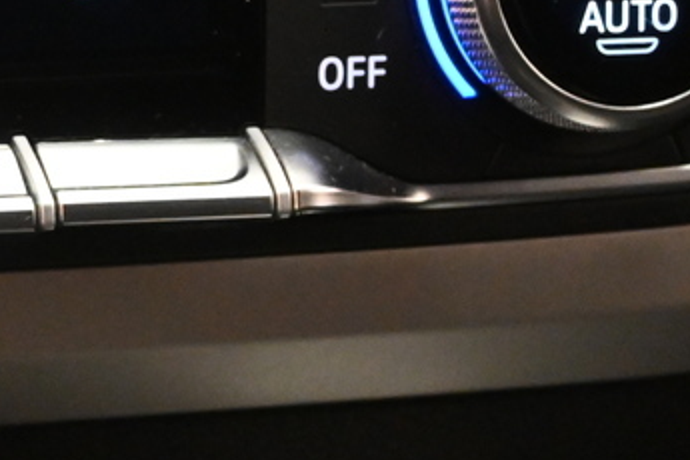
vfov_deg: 6.2
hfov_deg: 9.0
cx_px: -398
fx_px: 4258
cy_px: 320
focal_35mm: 222
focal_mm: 31.5
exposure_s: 1/50
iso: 3200
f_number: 5
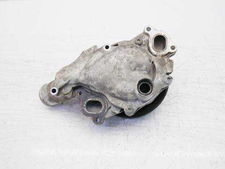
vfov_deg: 41.8
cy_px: 84
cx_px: 112
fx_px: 221
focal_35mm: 34
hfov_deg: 54.0
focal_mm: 17
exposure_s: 1/80
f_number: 4
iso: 200
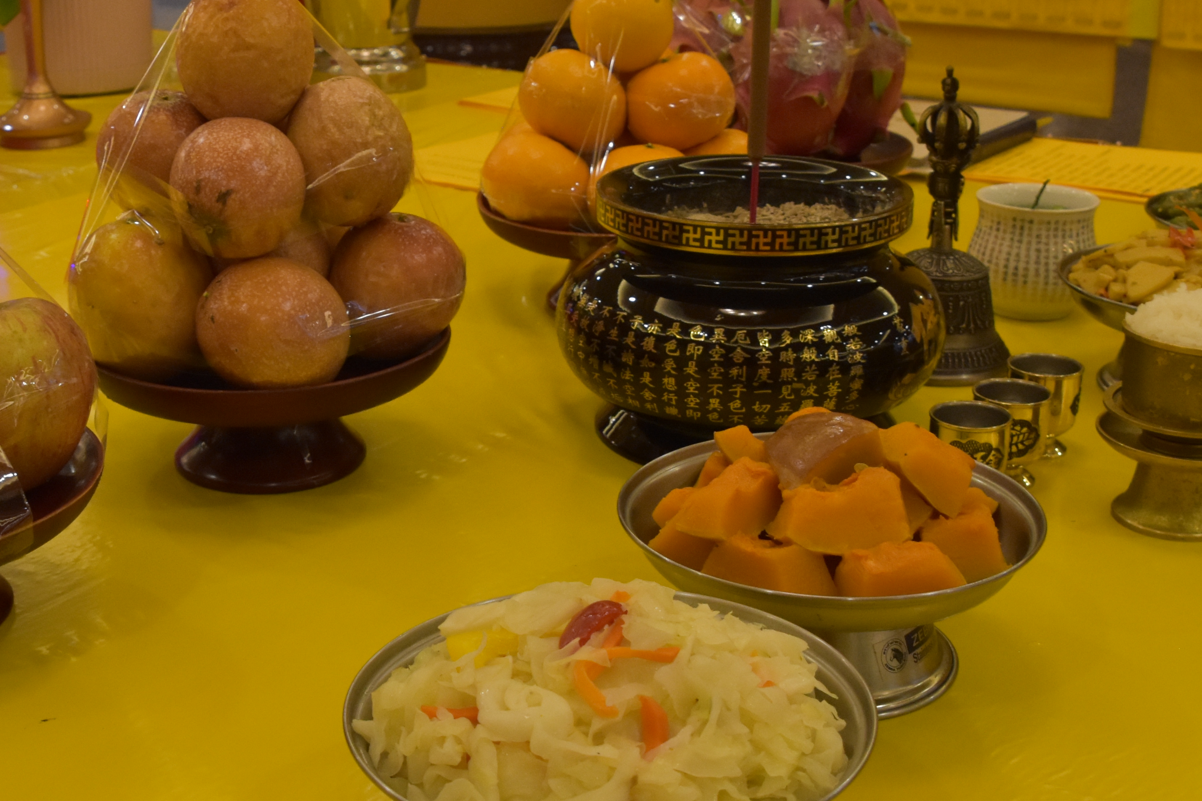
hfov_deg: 36.7
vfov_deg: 25.1
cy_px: 417
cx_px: 474
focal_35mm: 54
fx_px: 1803
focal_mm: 18
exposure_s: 1/160
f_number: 6.3
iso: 1600
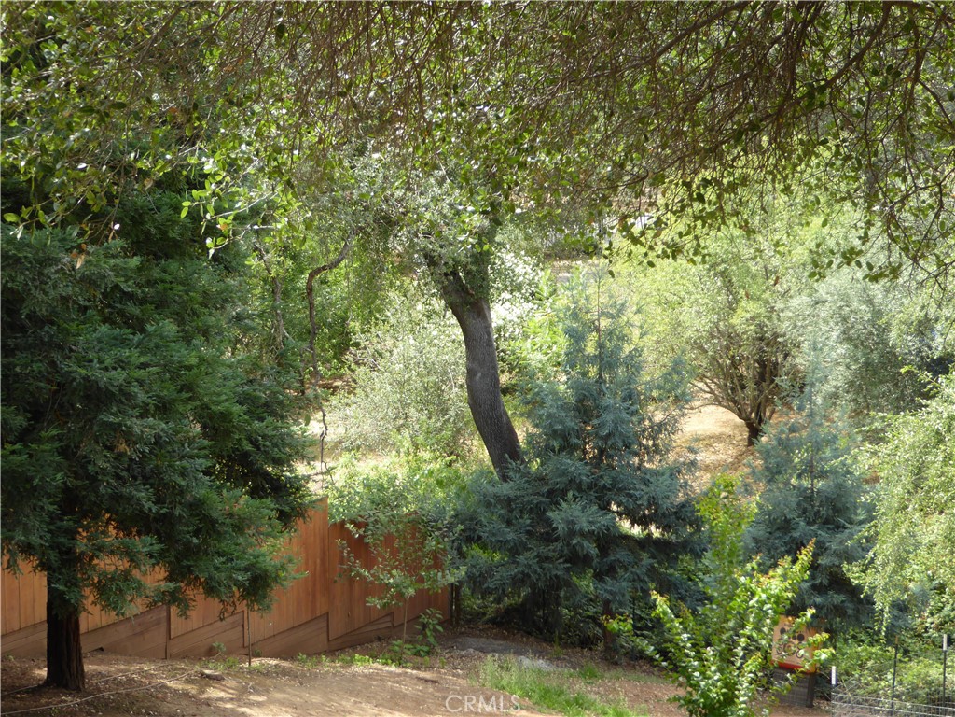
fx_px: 2345
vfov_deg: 17.4
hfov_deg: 23.0
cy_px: 358
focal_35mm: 85
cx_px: 478
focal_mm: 14.1
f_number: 4.7
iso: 100
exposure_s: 1/80
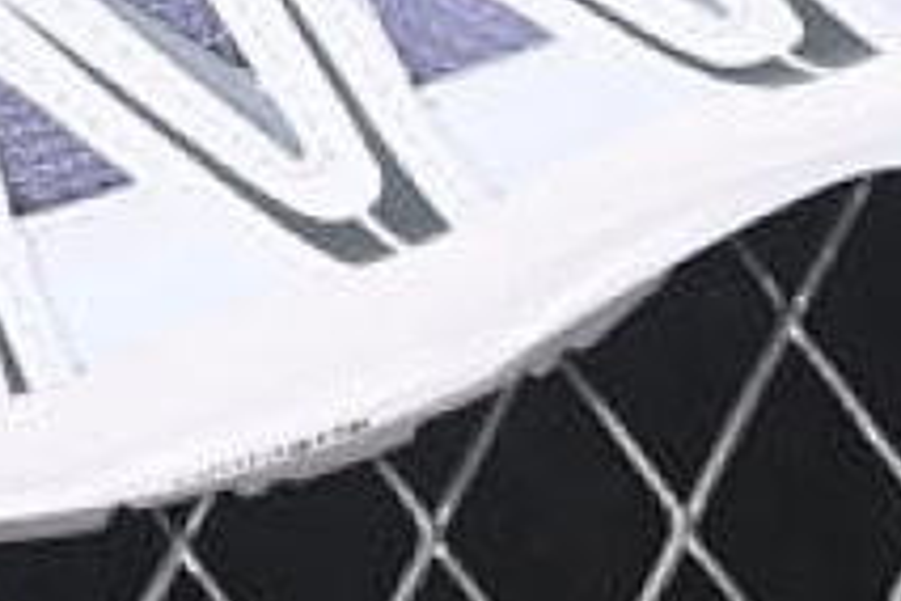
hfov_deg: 5.4
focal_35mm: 381
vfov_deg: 3.6
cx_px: 415
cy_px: -787
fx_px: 9535
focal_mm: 50
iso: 160
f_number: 7.1
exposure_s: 1/80
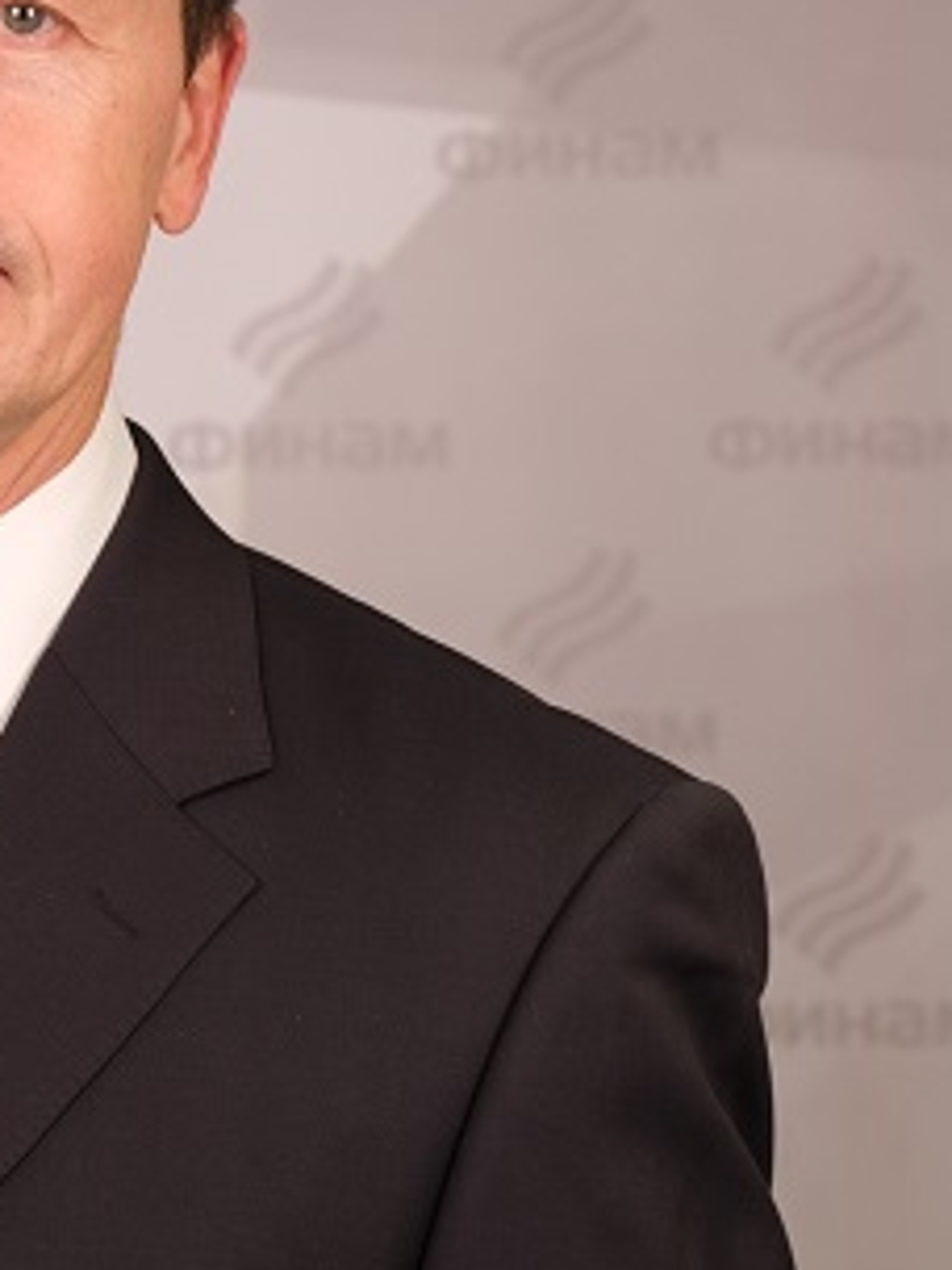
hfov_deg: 9.6
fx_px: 5574
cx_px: -234
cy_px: 522
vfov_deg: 13.0
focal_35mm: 152
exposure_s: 1/50
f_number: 4
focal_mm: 42.5
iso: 200
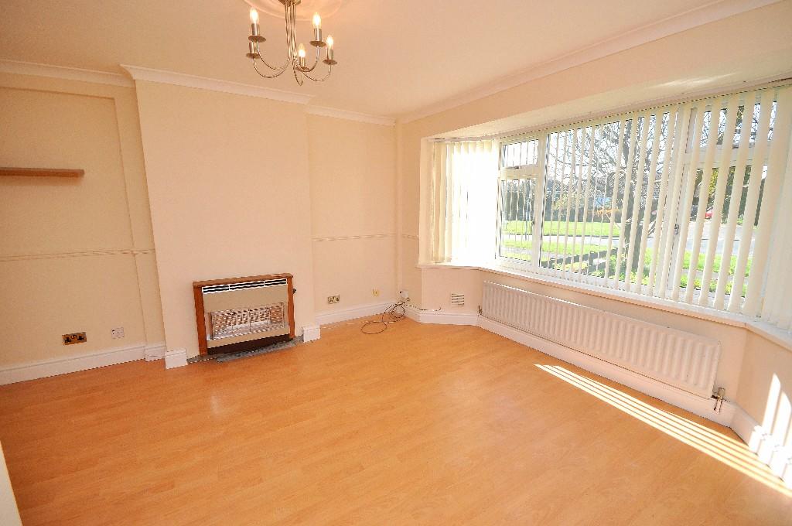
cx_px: 396
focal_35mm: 15
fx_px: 330
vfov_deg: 77.2
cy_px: 263
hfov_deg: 100.5
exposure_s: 1/200
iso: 320
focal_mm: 10
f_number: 7.1
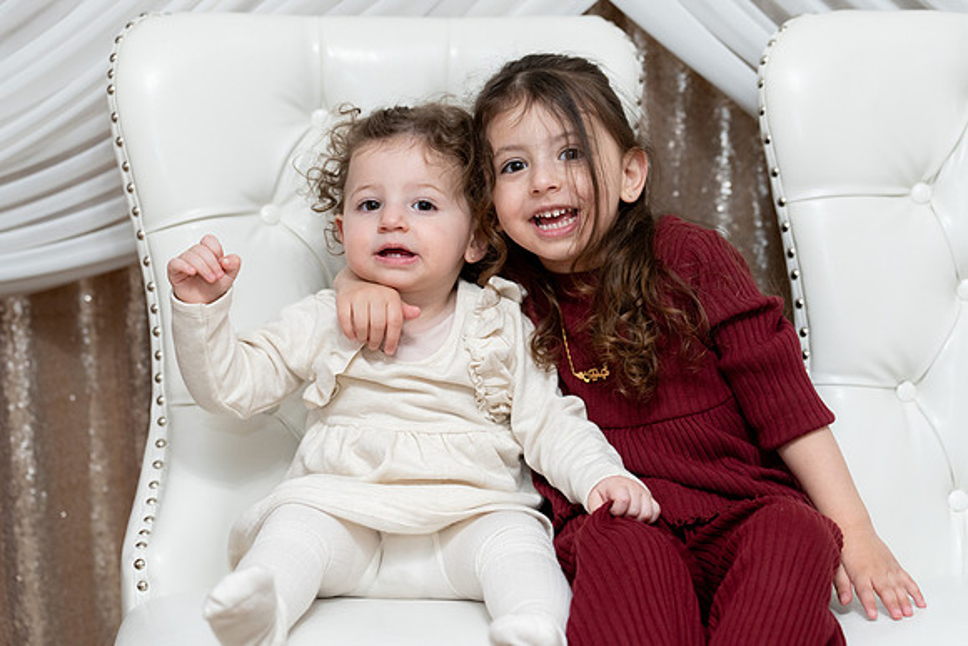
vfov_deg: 18.7
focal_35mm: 73
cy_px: 323
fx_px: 1963
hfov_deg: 27.7
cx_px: 484
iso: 1250
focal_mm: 73
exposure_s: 1/125
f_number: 3.5
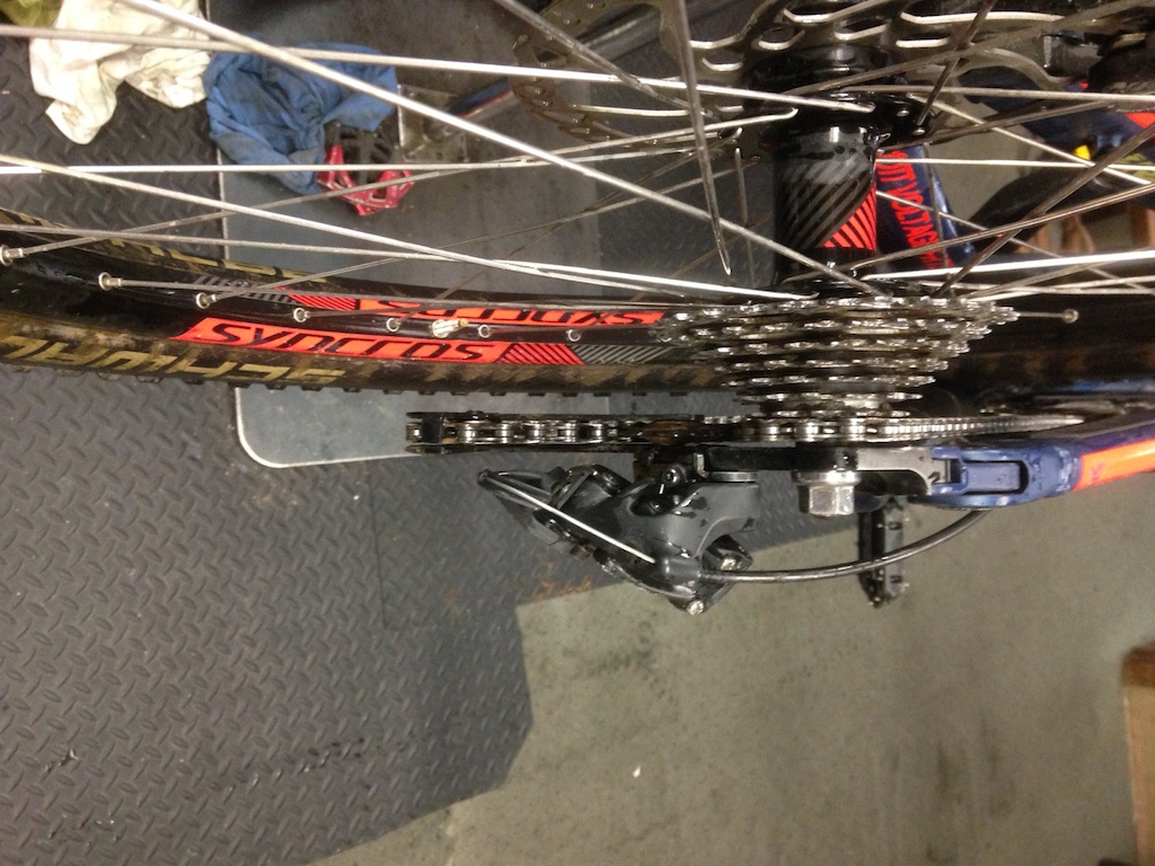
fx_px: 1101
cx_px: 578
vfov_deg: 42.9
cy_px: 433
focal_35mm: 33
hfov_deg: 55.4
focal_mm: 4.12
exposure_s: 1/20
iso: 320
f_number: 2.4
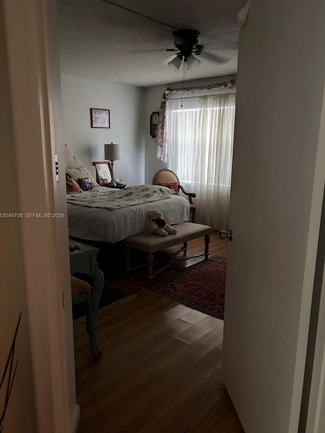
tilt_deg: -12.5
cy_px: 216
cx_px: 163
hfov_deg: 51.4
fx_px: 338
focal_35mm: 27
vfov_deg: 65.3
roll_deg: -1.9
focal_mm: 5.96
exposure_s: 1/30
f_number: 1.6
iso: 640
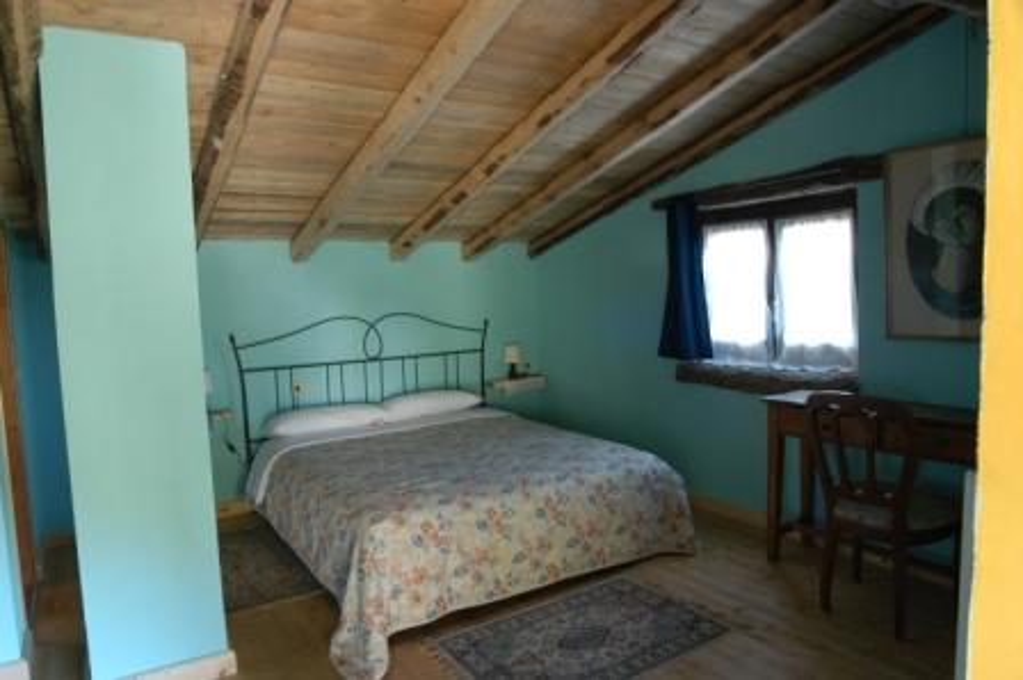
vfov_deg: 56.1
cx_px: 512
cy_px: 340
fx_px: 639
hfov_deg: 77.4
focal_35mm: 22
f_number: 8
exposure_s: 1/6
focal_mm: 15
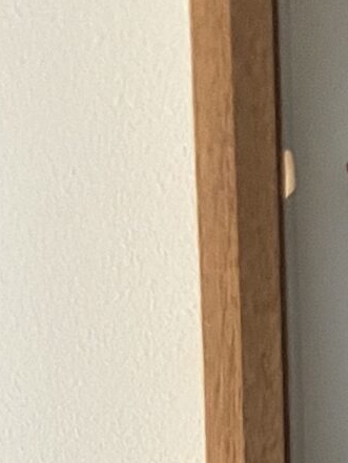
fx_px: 2023
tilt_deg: -12.8
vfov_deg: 10.9
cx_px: 853
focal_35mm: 151
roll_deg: -1.9
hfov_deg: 8.8
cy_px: 1138
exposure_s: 1/51
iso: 500
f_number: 1.5
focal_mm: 5.7
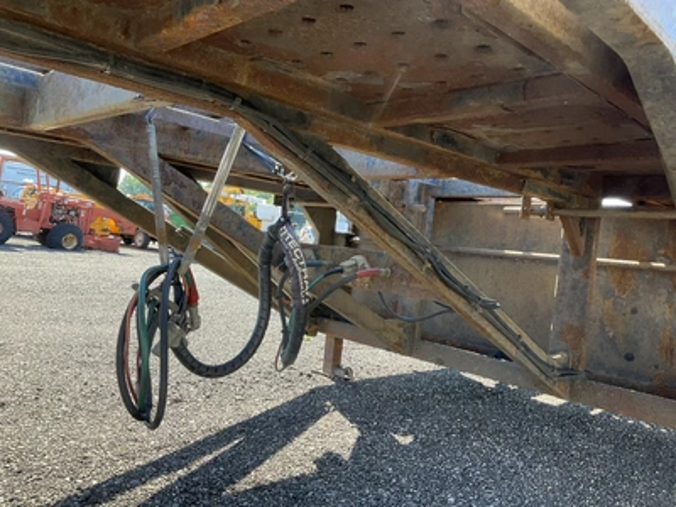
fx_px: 566
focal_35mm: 29
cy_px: 254
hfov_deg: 61.7
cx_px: 338
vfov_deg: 48.2
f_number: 1.8
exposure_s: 1/149
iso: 20
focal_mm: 3
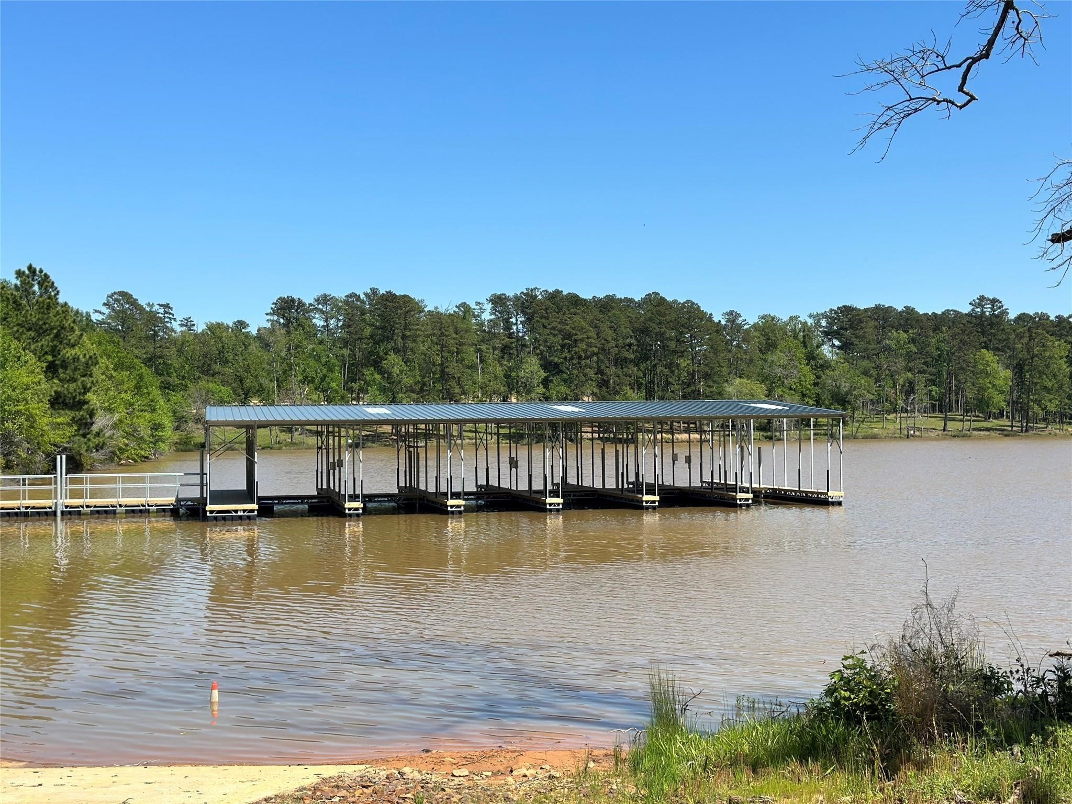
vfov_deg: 30.3
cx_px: 536
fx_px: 1486
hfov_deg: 39.7
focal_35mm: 48
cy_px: 402
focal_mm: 6.86
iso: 100
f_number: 1.78
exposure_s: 1/5882
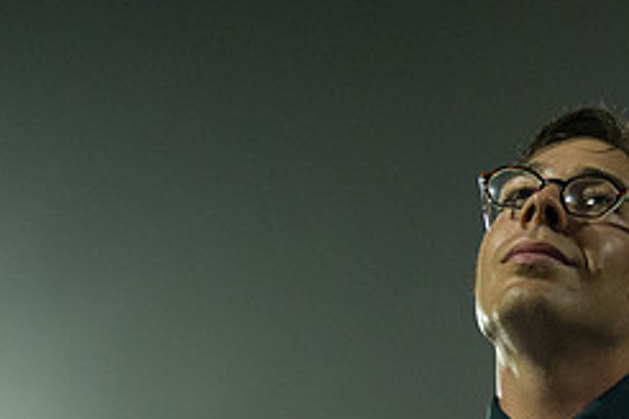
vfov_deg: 11.4
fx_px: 2062
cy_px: 475
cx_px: 583
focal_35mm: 118
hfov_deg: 17.1
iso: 7200
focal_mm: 50
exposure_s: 1/160
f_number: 4.8
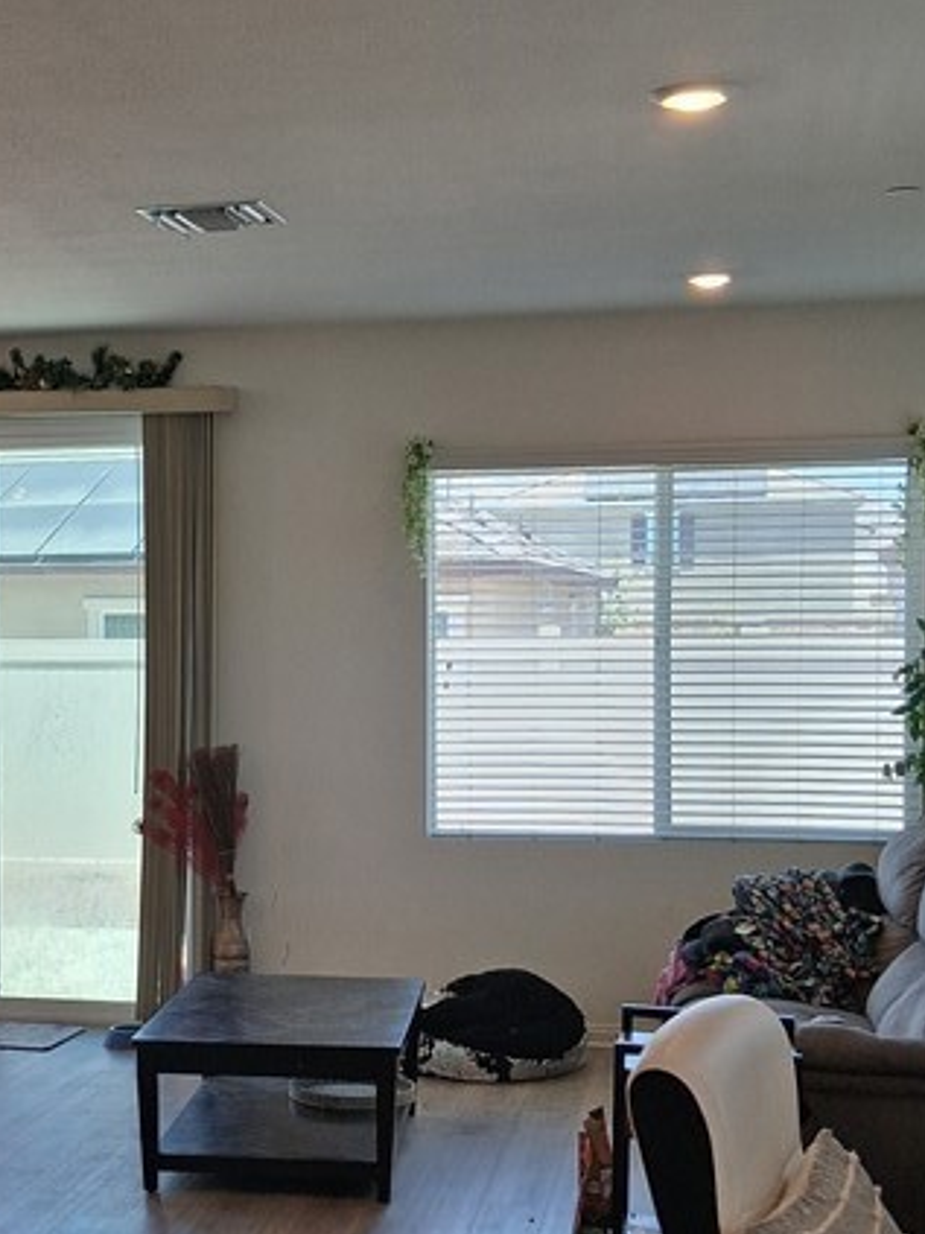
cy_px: 697
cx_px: 149
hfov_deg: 22.9
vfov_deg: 30.7
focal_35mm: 63
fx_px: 2246
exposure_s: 1/120
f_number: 1.8
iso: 32
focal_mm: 3.98
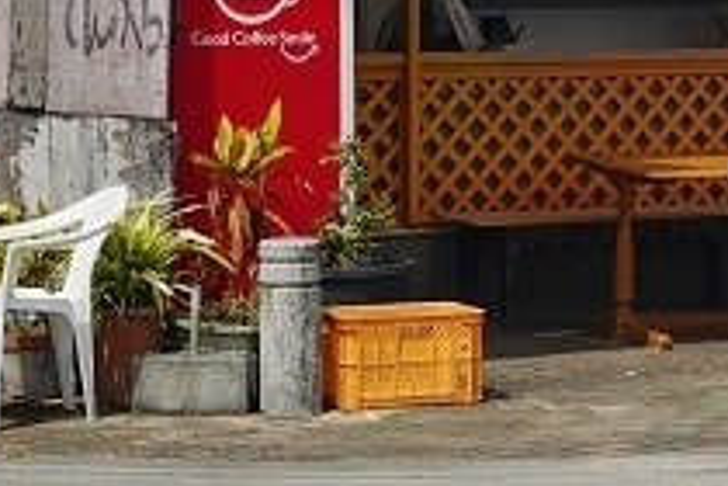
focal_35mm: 194
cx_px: 920
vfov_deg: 6.9
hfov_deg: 10.4
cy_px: -340
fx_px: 3923
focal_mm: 34
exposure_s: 1/160
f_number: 10
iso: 100
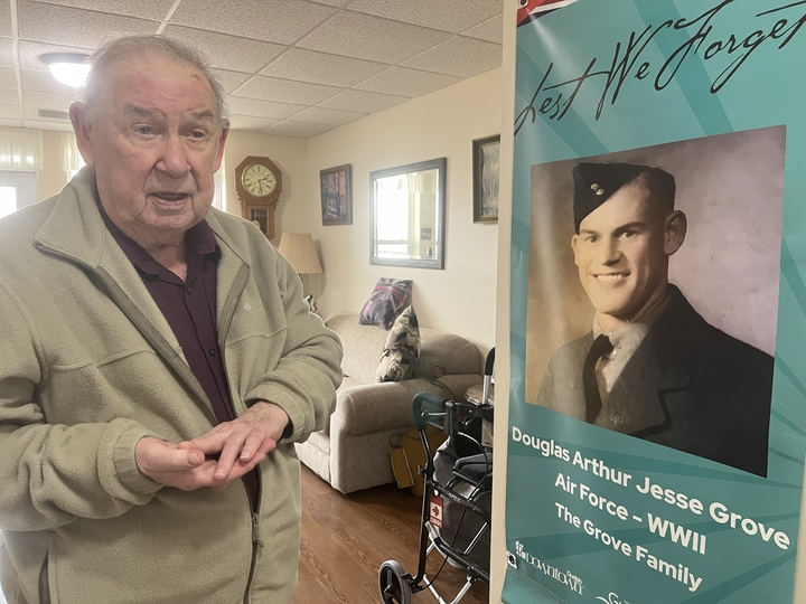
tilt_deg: -5.3
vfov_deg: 53.1
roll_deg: -0.7
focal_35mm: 26
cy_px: 302
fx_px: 605
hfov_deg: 67.3
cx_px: 403
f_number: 1.6
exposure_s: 1/60
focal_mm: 5.1
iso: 320
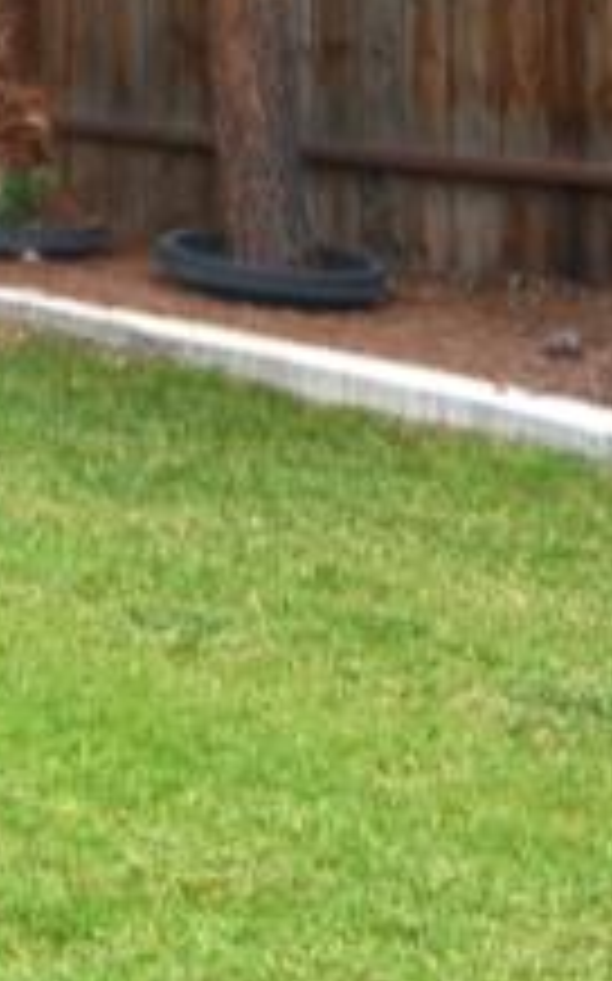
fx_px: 2806
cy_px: -200
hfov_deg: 10.2
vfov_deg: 18.7
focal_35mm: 105
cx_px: -1012
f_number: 8
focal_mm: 10
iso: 200
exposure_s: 1/250
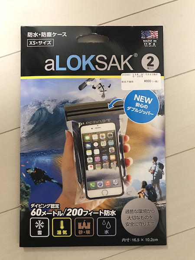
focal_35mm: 28
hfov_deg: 49.7
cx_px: 98
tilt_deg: -87.2
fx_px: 210
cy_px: 130
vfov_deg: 63.4
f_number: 1.8
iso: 100
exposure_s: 1/14
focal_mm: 3.99
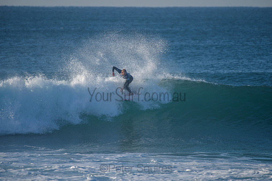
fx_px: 4078
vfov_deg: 2.5
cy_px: 86
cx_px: 136
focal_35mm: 540
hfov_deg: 3.8
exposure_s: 1/2000
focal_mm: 500
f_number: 5.6
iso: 280
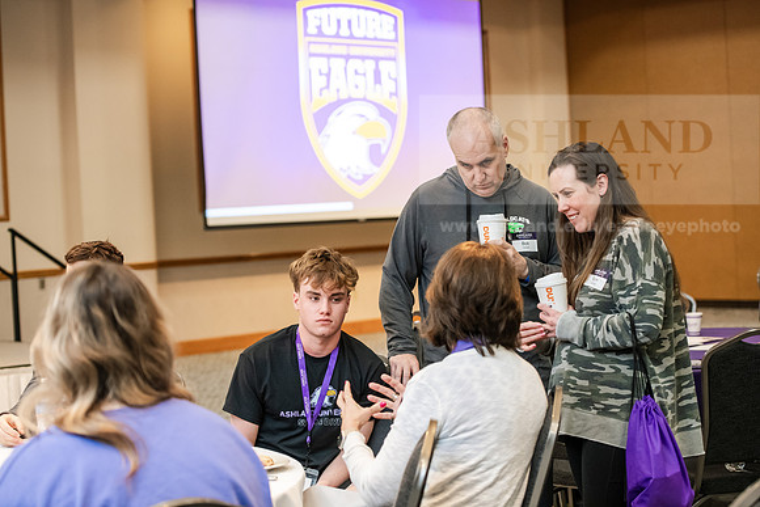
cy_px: 254
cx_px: 380
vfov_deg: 19.5
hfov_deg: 28.8
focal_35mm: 70
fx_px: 1478
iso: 2500
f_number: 3.5
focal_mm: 70
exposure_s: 1/200
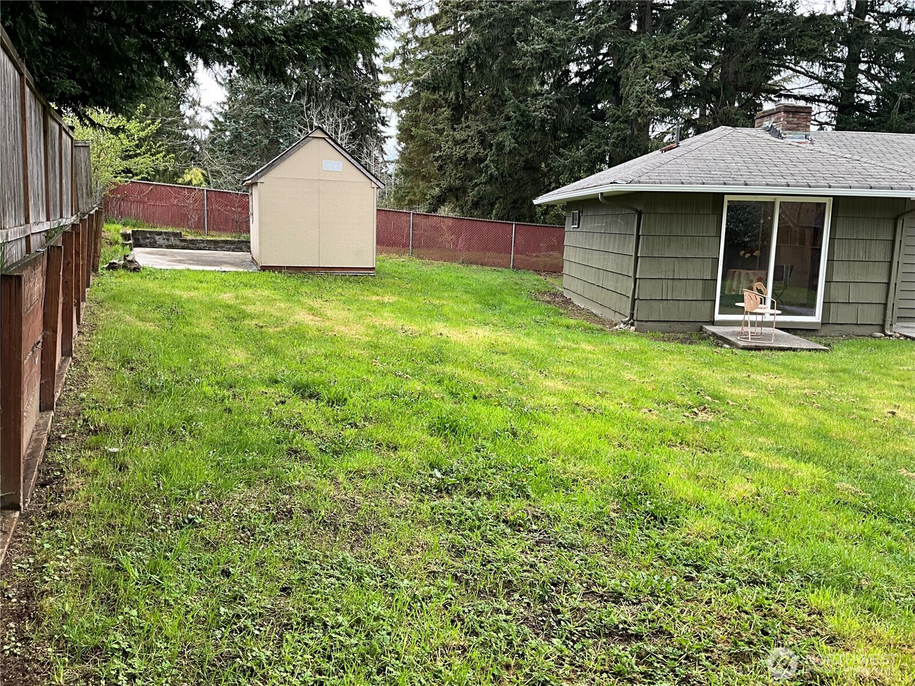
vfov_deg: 48.2
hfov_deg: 61.7
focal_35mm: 29
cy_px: 343
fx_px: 767
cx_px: 458
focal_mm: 3
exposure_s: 1/122
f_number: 1.8
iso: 16
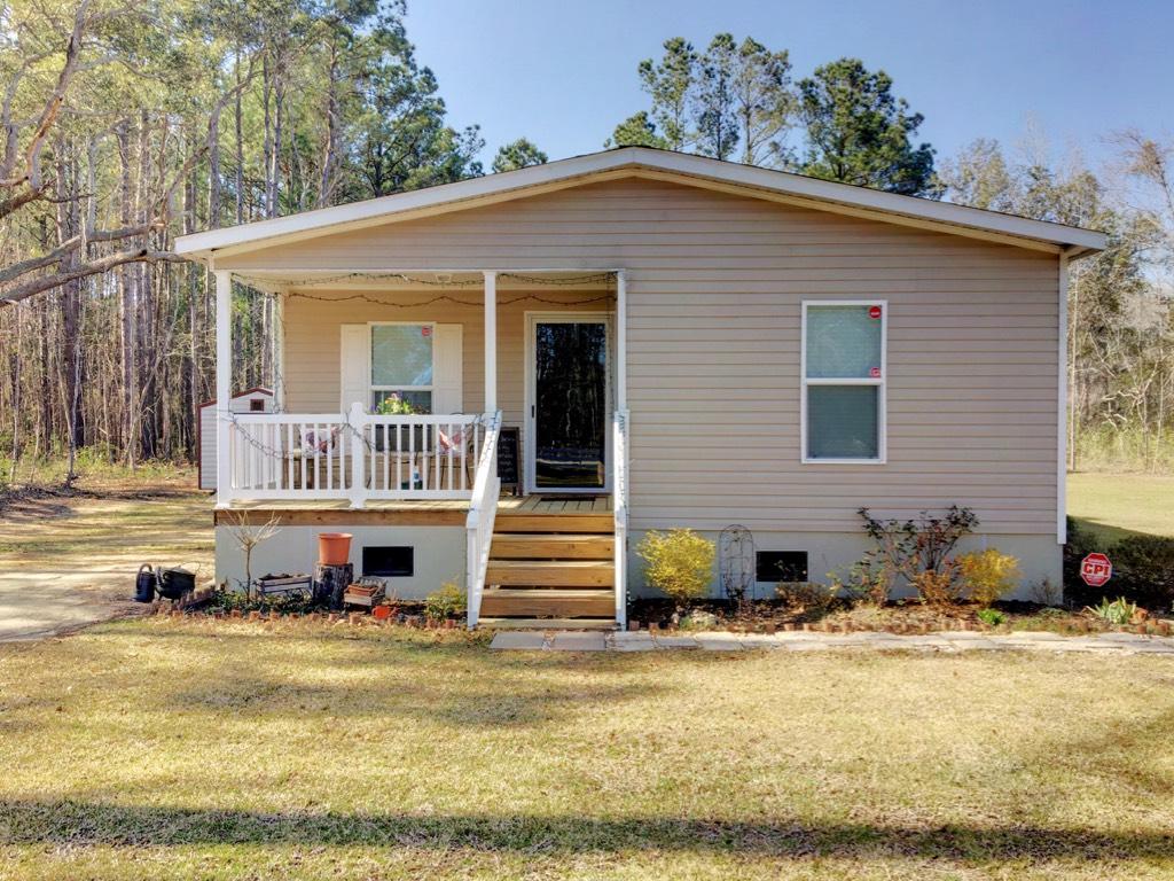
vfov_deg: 48.2
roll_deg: +0.7
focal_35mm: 29
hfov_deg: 61.7
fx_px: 984
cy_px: 440
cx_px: 587
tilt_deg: +0.3
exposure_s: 1/718
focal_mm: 4.15
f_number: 2.2
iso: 25
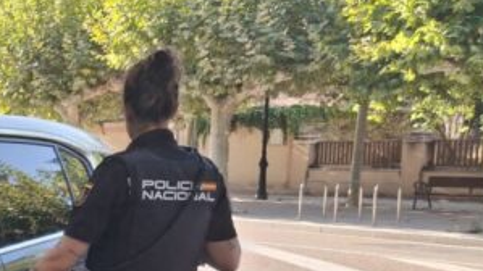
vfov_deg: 16.7
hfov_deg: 26.3
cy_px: 300
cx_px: -120
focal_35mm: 70
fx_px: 896
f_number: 1.8
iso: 32
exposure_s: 1/225
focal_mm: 4.69
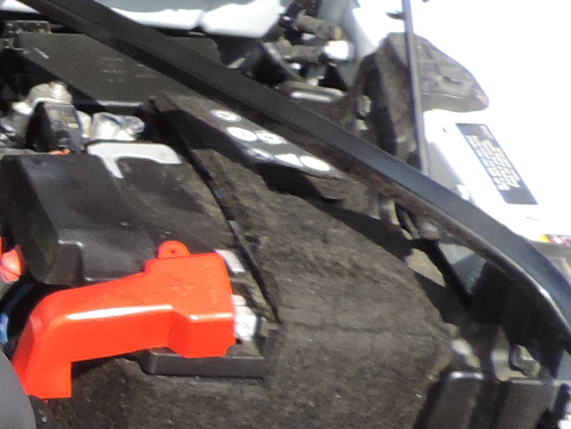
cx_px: -726
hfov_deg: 11.5
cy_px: 201
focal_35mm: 146
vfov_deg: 10.2
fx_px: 2409
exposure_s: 1/500
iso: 80
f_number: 3
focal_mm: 4.3
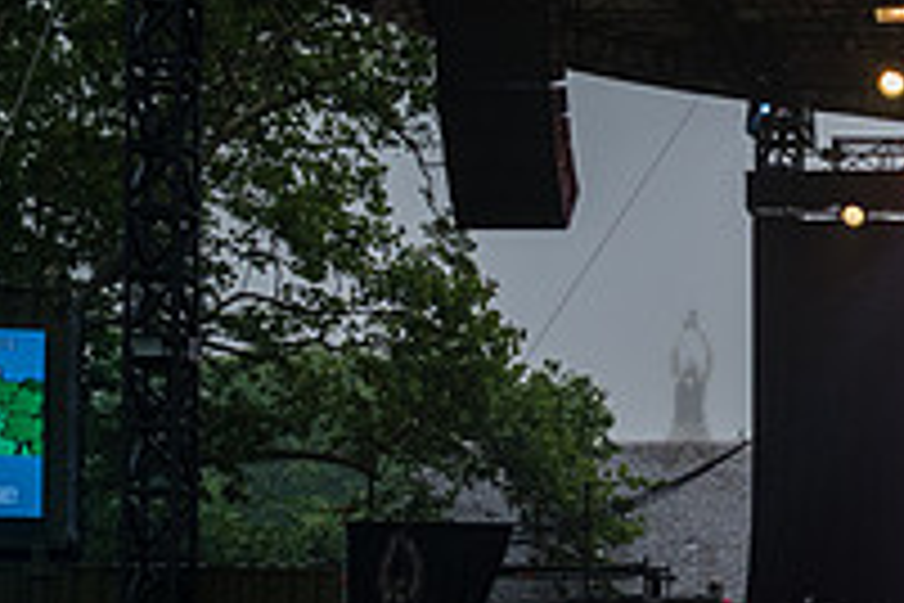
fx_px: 2636
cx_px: 1264
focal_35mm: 105
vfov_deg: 12.9
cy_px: 603
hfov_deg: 17.8
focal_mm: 36
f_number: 4
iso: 1000
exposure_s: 1/2000
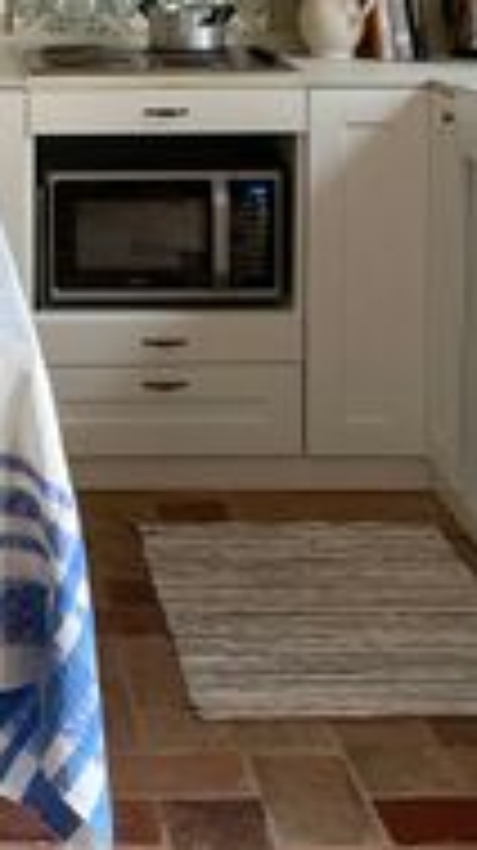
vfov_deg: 22.9
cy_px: 40
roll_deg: +0.1
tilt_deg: -4.2
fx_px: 2028
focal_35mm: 90
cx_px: -68
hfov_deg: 13.1
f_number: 1.6
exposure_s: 1/121
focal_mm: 4.2
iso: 100
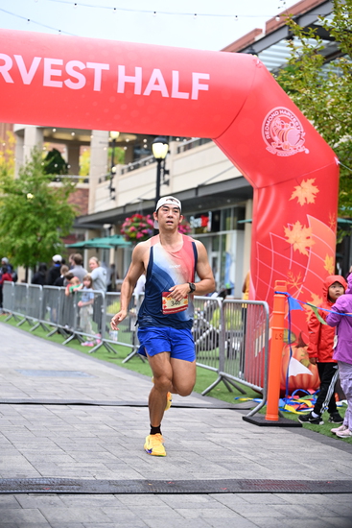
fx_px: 1026
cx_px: 176
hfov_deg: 19.5
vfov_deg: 28.8
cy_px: 264
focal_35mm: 70
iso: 1250
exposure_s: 1/2000
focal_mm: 70
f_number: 2.8
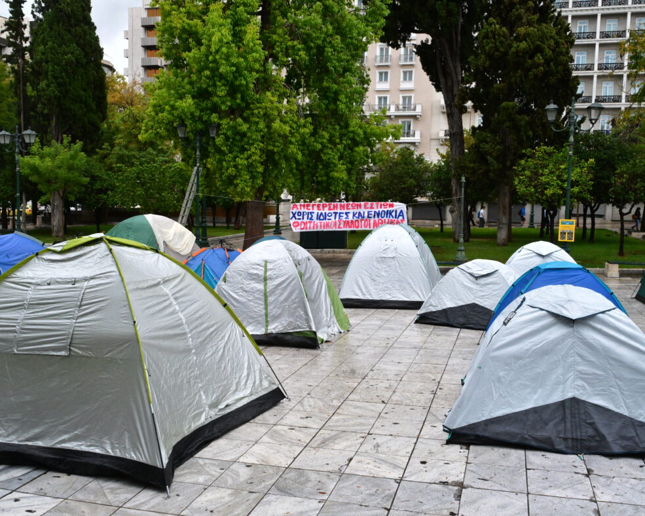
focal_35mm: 32
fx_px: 611
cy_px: 259
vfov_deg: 45.8
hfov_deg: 55.7
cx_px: 331
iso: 4000
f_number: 10
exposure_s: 1/400
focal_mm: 28
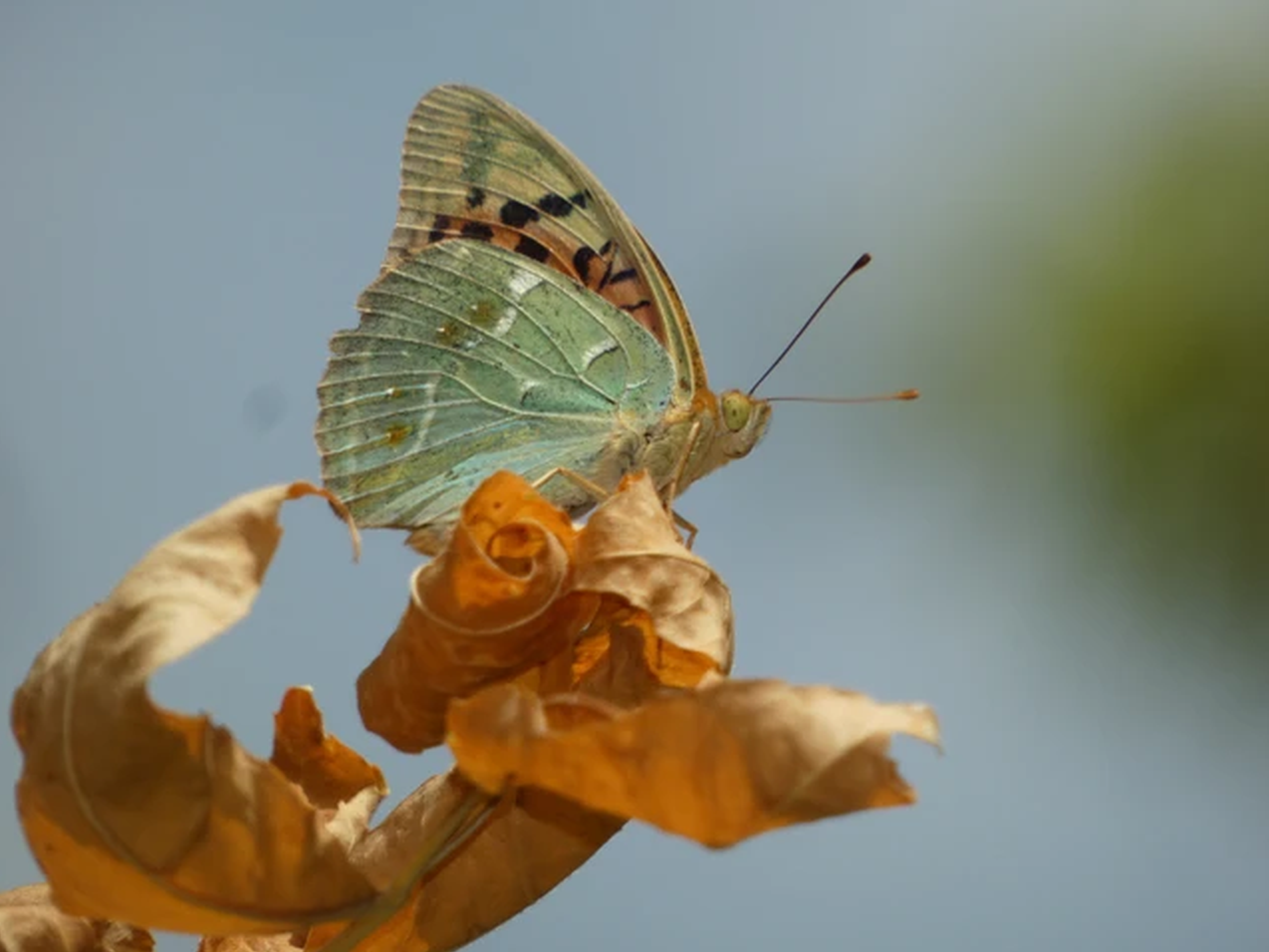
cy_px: 476
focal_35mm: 1005
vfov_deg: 1.5
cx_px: 635
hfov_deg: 2.0
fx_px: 36850
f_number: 5.6
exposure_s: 1/320
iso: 100
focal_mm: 179.2
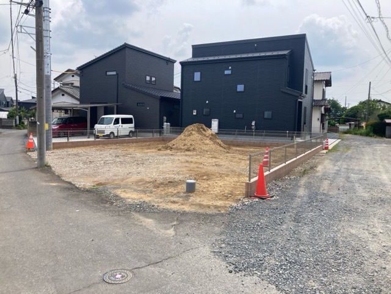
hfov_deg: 63.4
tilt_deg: -3.4
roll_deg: -1.5
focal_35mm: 28
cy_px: 147
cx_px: 196
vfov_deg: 49.7
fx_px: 316
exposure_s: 1/1779
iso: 20
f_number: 1.8
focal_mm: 3.99
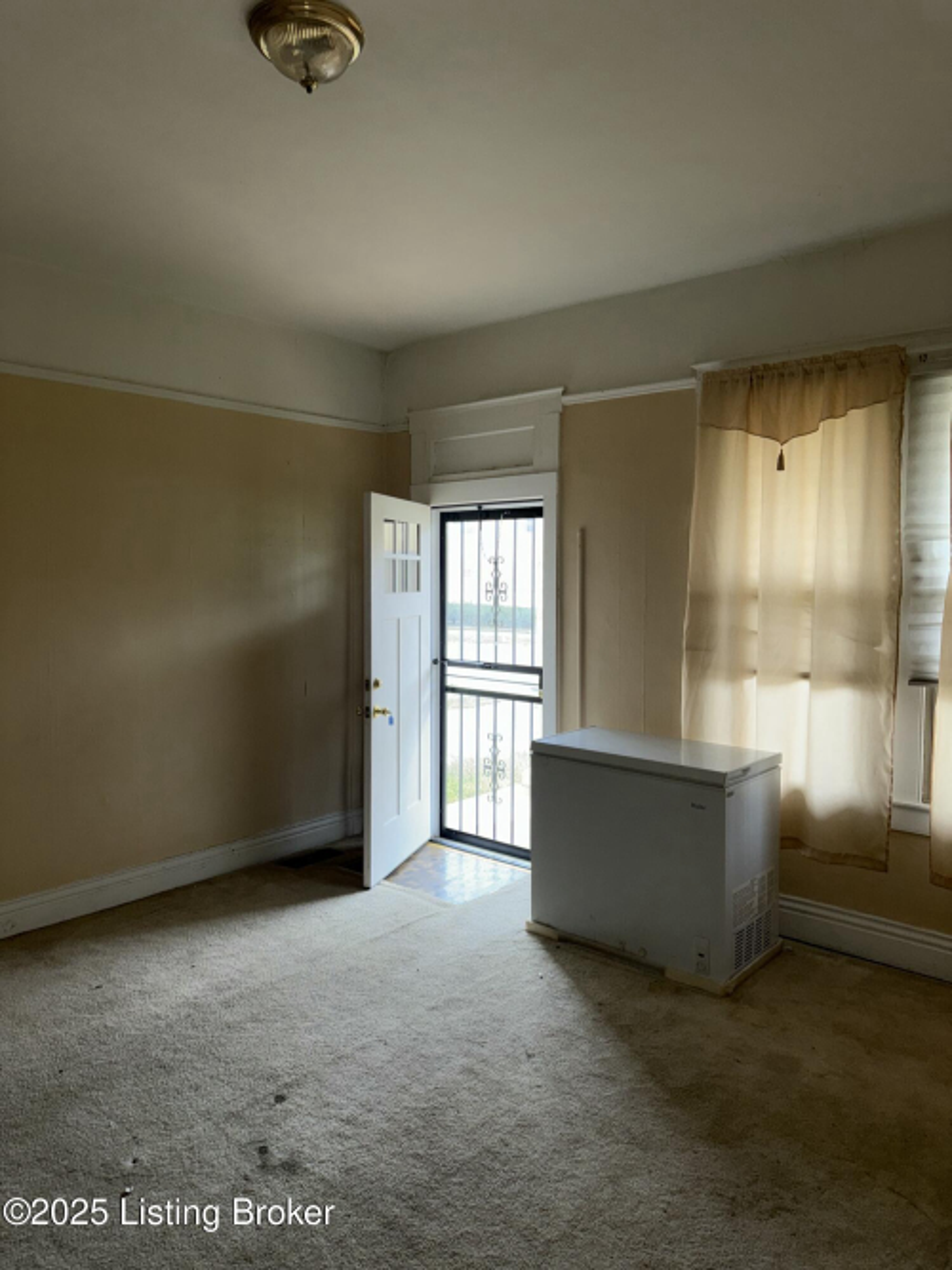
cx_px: 476
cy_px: 635
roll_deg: -0.3
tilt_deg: -0.8
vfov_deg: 71.6
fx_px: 880
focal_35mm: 24
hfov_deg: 56.8
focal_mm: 6.76
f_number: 1.78
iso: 50
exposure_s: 1/30
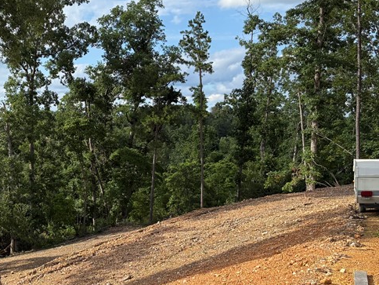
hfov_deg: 33.2
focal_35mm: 55
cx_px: 42
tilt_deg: -3.8
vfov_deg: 26.5
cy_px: 168
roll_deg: +0.0
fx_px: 602
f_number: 1.6
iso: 50
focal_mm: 5.96
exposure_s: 1/2208
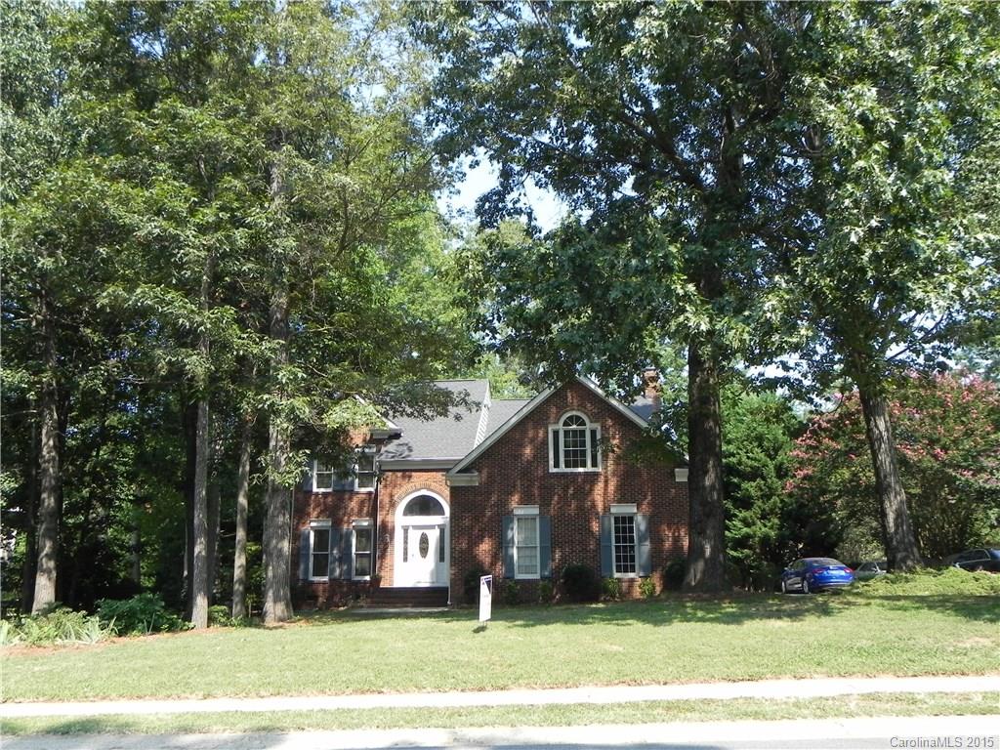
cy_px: 375
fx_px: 838
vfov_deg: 48.2
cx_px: 500
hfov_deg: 61.7
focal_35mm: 29
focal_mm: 5.2
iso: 160
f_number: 5
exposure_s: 1/200
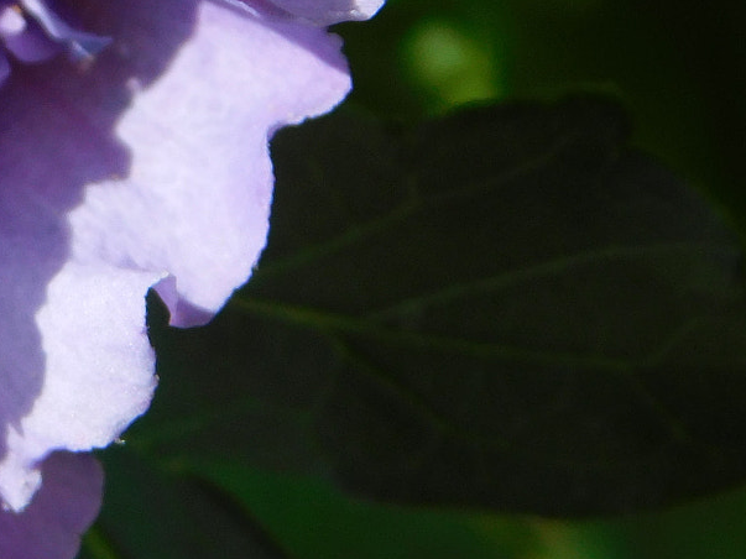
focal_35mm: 305
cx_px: -176
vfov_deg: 4.9
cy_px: 9
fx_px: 6572
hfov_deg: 6.5
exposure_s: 1/640
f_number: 4.8
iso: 125
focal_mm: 20.3
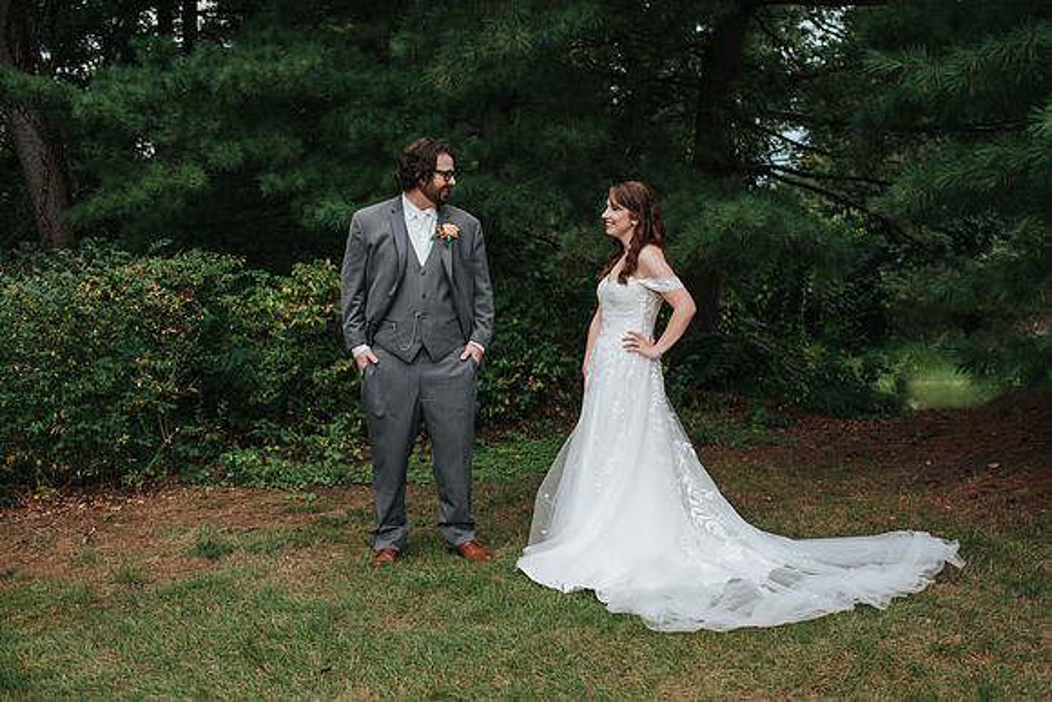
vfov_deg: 33.1
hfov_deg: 47.9
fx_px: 1181
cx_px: 588
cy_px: 380
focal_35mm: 40
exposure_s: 1/1000
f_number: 3.2
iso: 250
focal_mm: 35
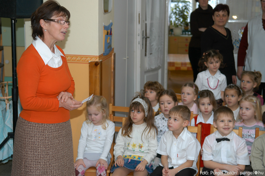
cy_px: 88
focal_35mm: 60
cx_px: 132
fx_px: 442
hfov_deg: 33.4
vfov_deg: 22.6
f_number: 2.8
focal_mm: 40
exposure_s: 1/125
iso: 200
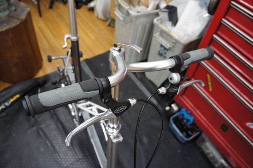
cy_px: 84
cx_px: 126
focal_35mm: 27
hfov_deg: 67.4
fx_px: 190
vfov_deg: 47.9
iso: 320
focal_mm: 18
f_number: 3.5
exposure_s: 1/30
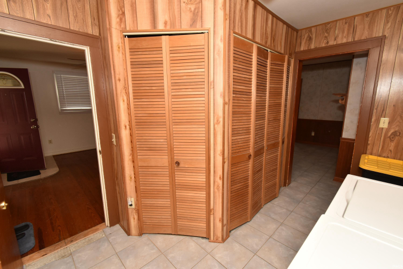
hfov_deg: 100.3
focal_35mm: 15
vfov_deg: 77.4
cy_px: 134
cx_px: 202
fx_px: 168
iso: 400
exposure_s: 1/60
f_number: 10
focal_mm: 10
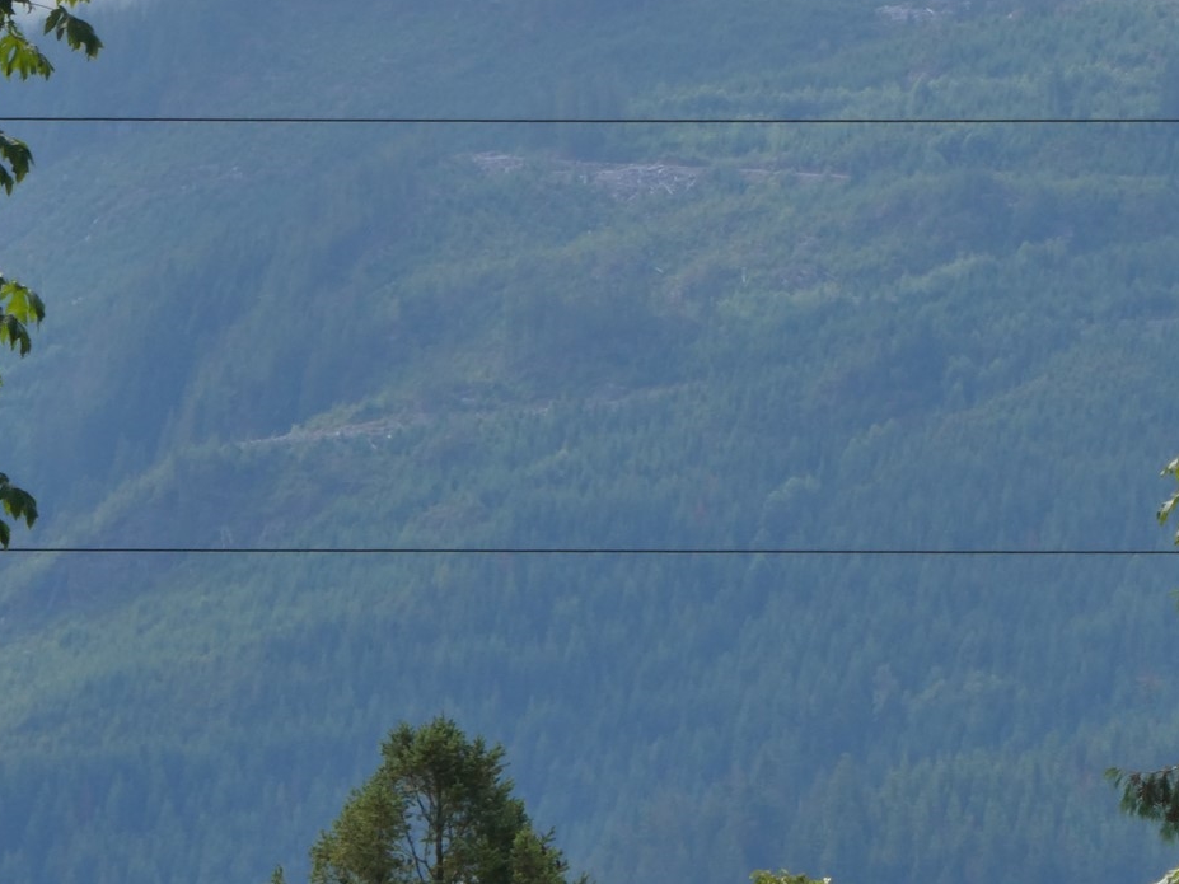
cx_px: 556
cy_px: 266
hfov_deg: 3.6
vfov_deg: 2.7
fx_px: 18935
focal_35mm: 556
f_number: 5.9
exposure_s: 1/320
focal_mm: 57.7
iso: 80
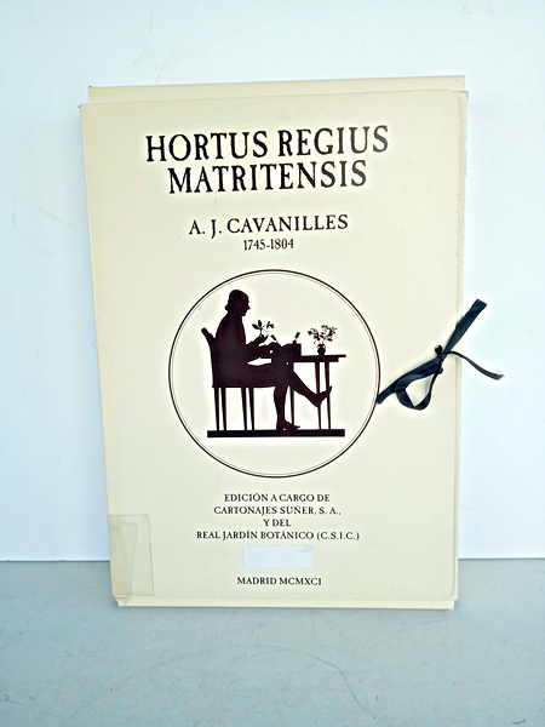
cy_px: 364
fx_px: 588
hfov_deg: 49.7
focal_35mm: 28
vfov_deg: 63.4
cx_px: 272
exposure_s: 1/120
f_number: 2.2
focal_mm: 3.43
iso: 112
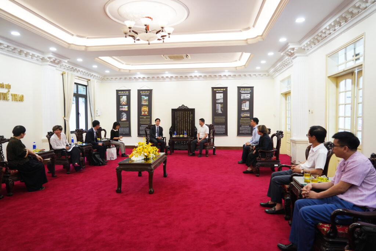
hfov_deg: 73.7
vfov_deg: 53.1
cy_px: 126
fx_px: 251
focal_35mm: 24
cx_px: 188
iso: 640
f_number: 4
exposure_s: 1/160
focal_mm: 24
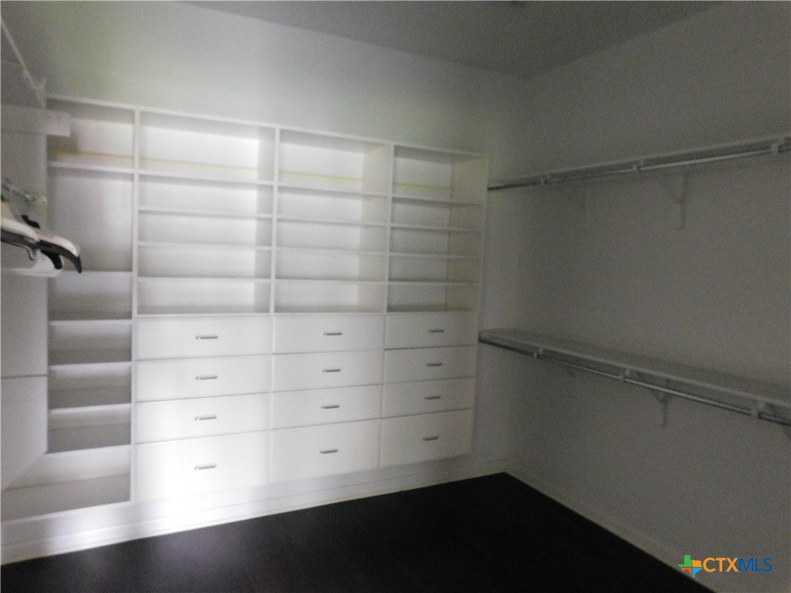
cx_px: 396
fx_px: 548
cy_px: 296
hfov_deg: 71.6
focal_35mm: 24
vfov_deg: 56.8
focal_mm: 4.1
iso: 800
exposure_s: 1/6
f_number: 3
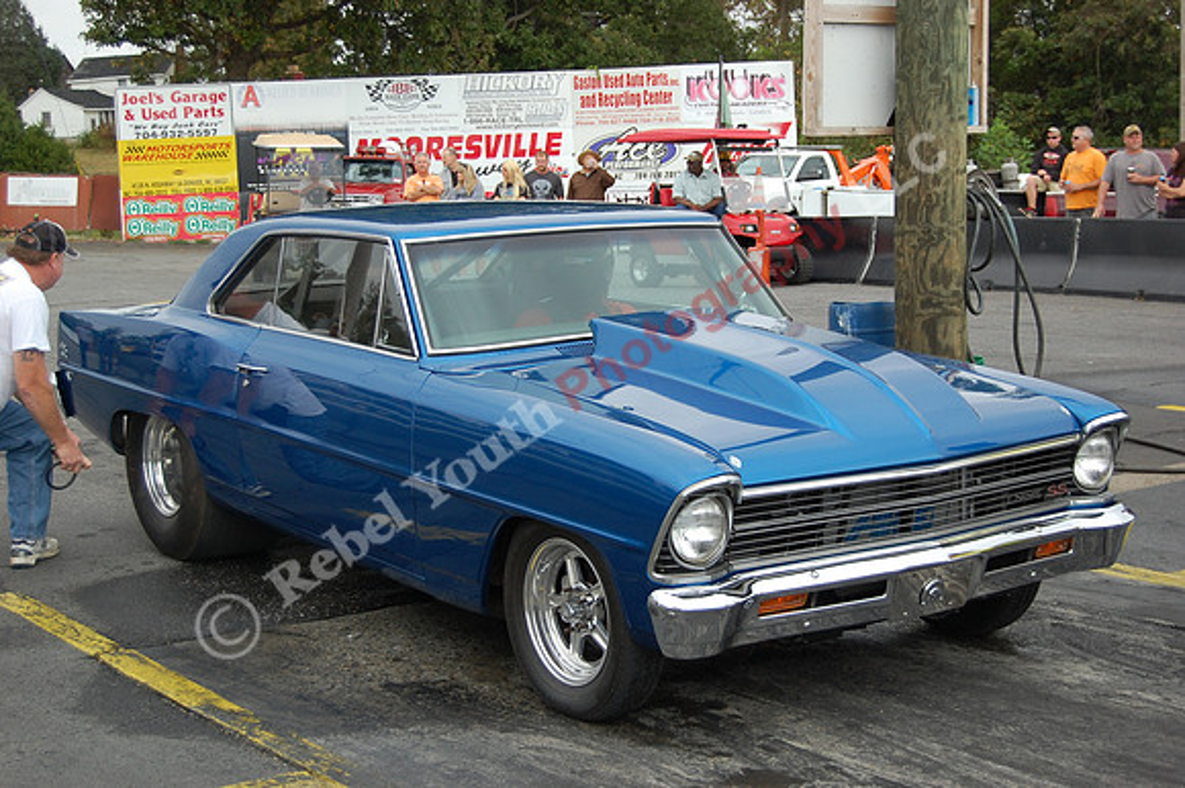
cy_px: 394
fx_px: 1875
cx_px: 592
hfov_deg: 35.1
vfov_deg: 23.8
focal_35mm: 57
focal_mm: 38
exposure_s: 1/800
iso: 400
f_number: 5
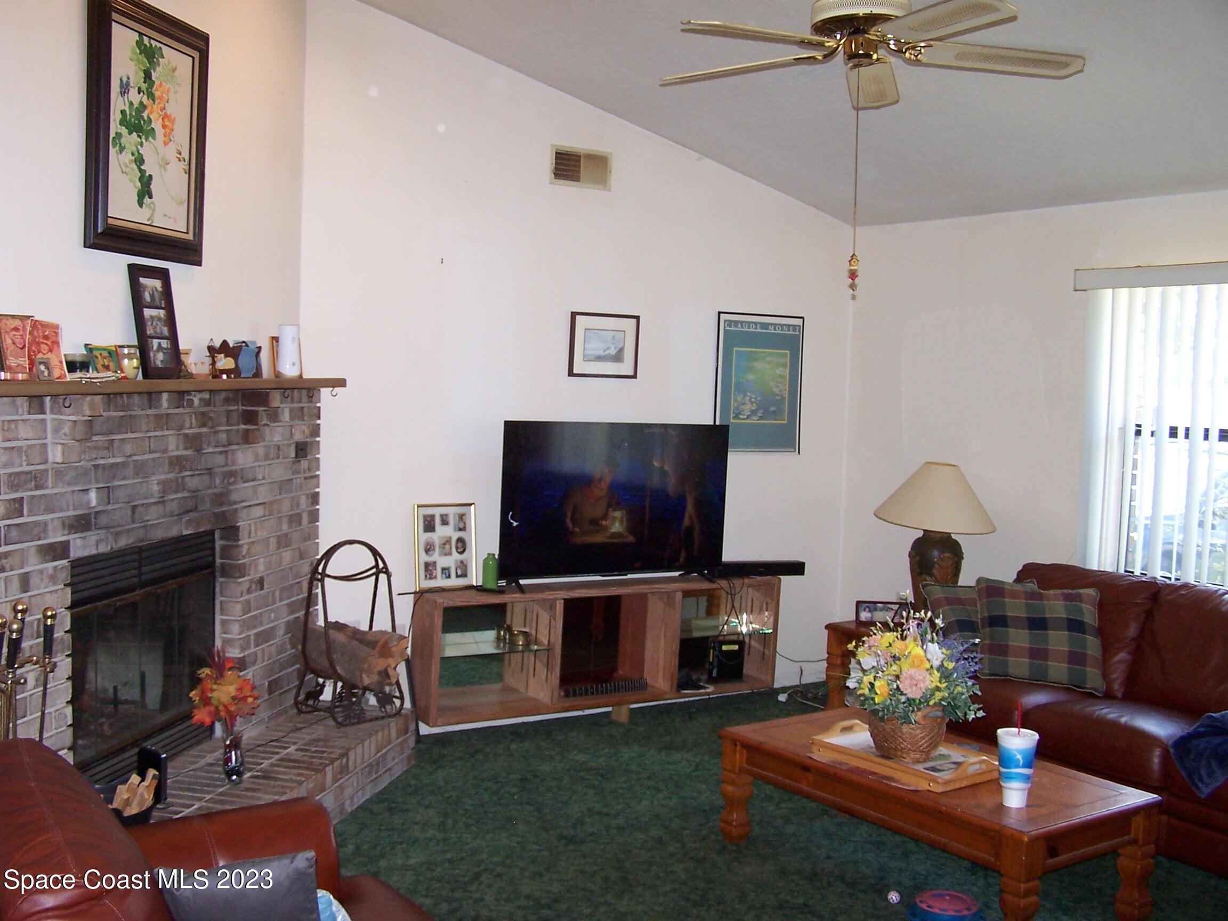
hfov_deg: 49.0
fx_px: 1348
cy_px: 460
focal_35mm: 38
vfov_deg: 37.7
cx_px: 614
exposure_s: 1/60
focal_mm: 6.3
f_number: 2.8
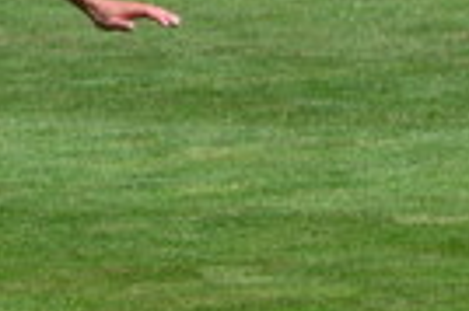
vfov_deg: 0.7
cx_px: -399
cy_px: 136
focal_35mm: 1885
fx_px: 24527
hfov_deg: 1.1
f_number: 5.3
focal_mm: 210
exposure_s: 1/1000
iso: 100
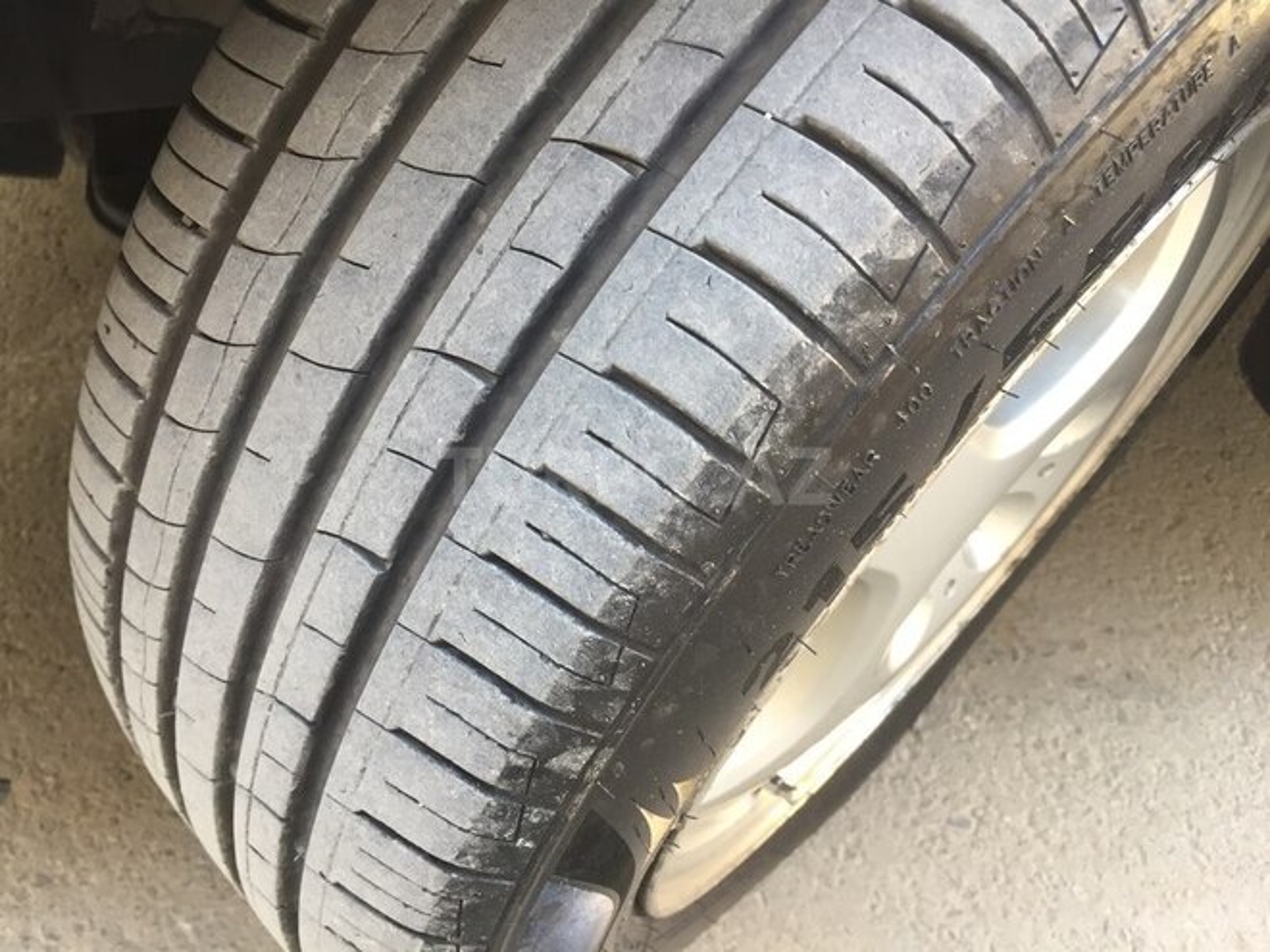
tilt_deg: -52.5
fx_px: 1064
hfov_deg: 61.7
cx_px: 635
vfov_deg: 48.2
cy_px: 476
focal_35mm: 29
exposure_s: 1/33
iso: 40
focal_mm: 4.15
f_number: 2.2
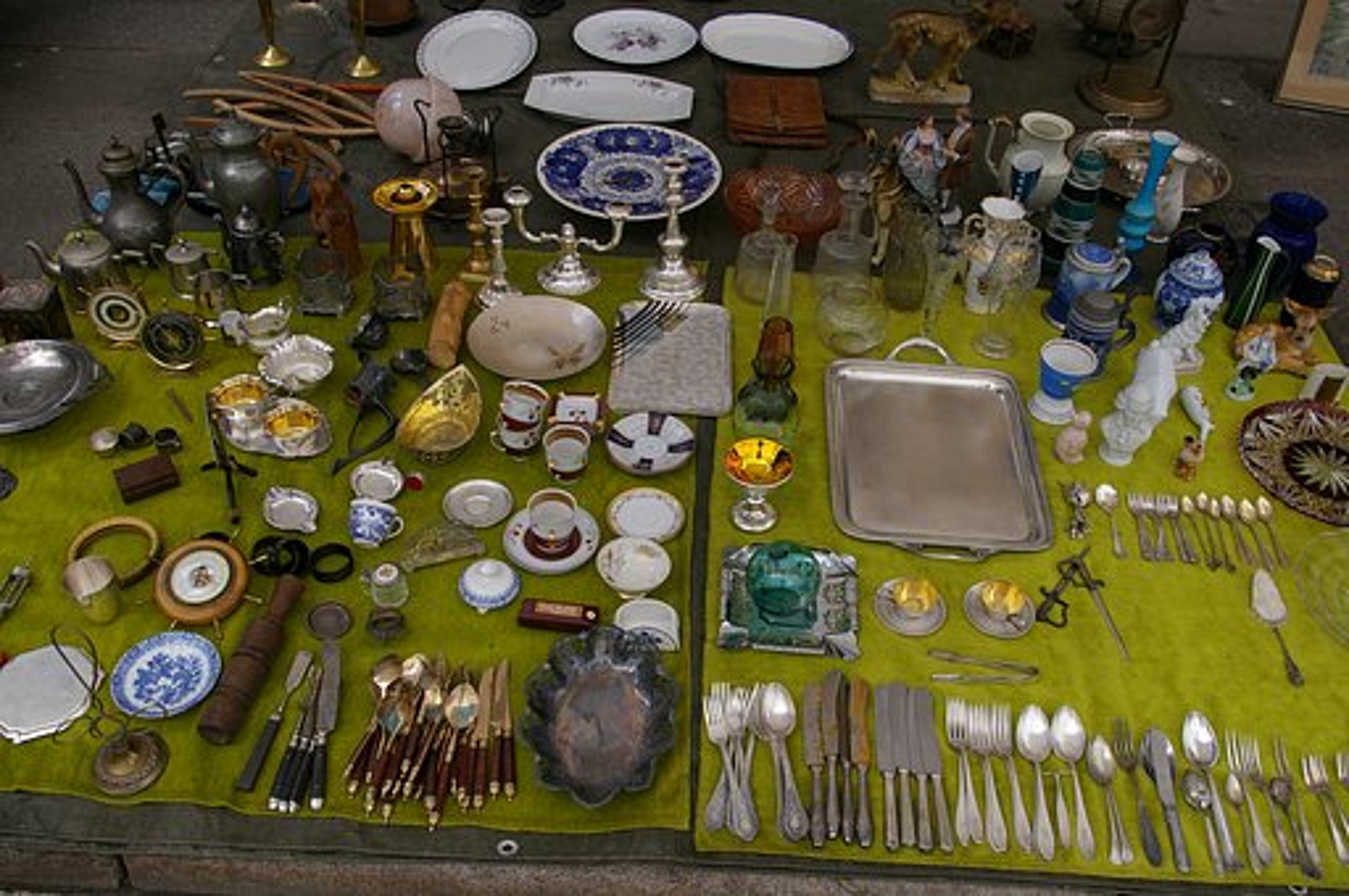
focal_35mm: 32
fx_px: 1179
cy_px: 448
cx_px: 674
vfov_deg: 41.6
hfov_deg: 59.6
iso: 200
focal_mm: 21
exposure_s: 1/125
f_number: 6.7
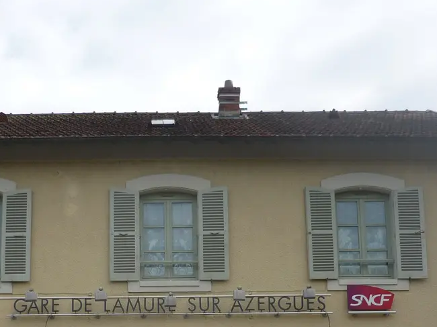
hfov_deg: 29.7
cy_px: 317
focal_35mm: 65
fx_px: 820
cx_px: 156
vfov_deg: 21.9
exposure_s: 1/800
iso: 100
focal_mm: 5.5
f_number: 2.8
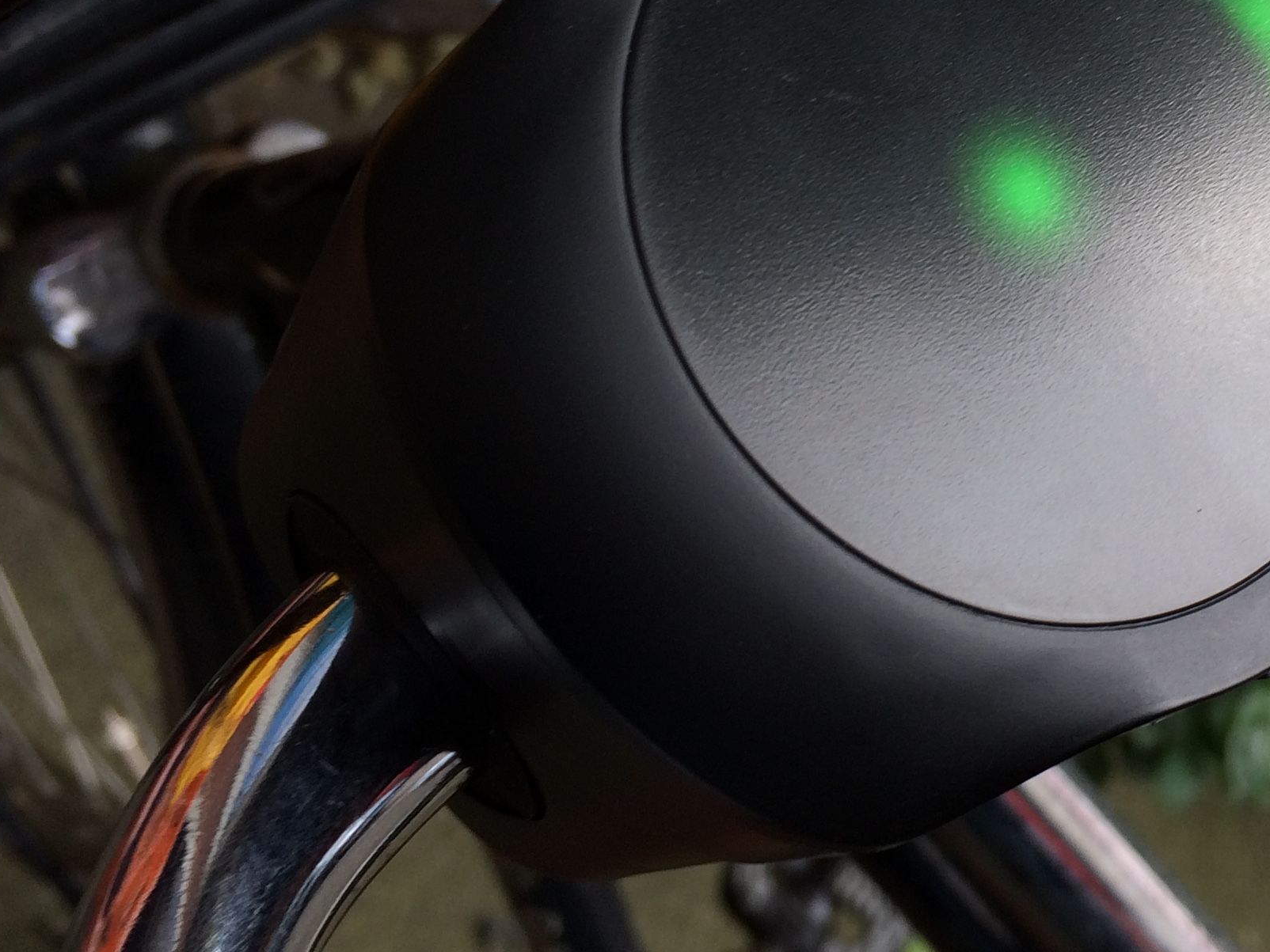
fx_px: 2165
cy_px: 256
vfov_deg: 24.6
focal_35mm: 59
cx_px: 915
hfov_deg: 32.2
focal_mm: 4.15
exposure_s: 1/285
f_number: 2.2
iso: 32
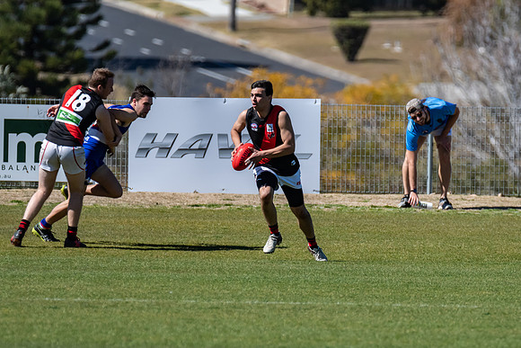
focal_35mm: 936
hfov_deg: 2.2
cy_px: 217
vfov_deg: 1.5
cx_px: 325
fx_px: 13550
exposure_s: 1/3200
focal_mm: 500
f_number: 8
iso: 800
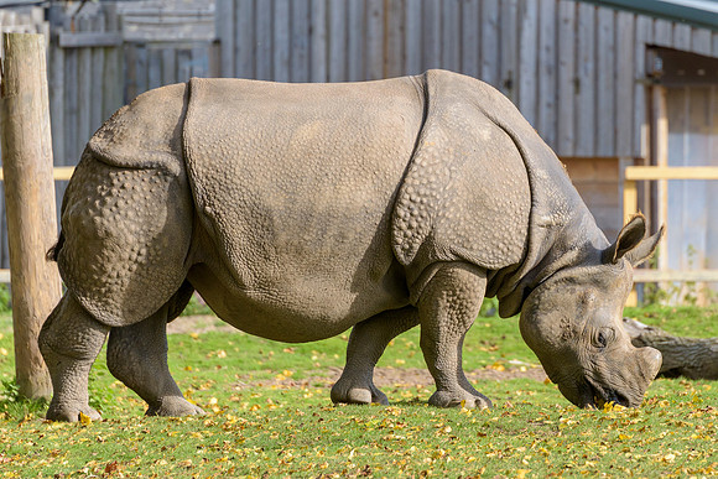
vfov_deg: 2.1
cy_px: 197
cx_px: 480
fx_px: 13028
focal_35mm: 653
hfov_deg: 3.2
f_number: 5.6
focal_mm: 400
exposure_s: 1/800
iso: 400
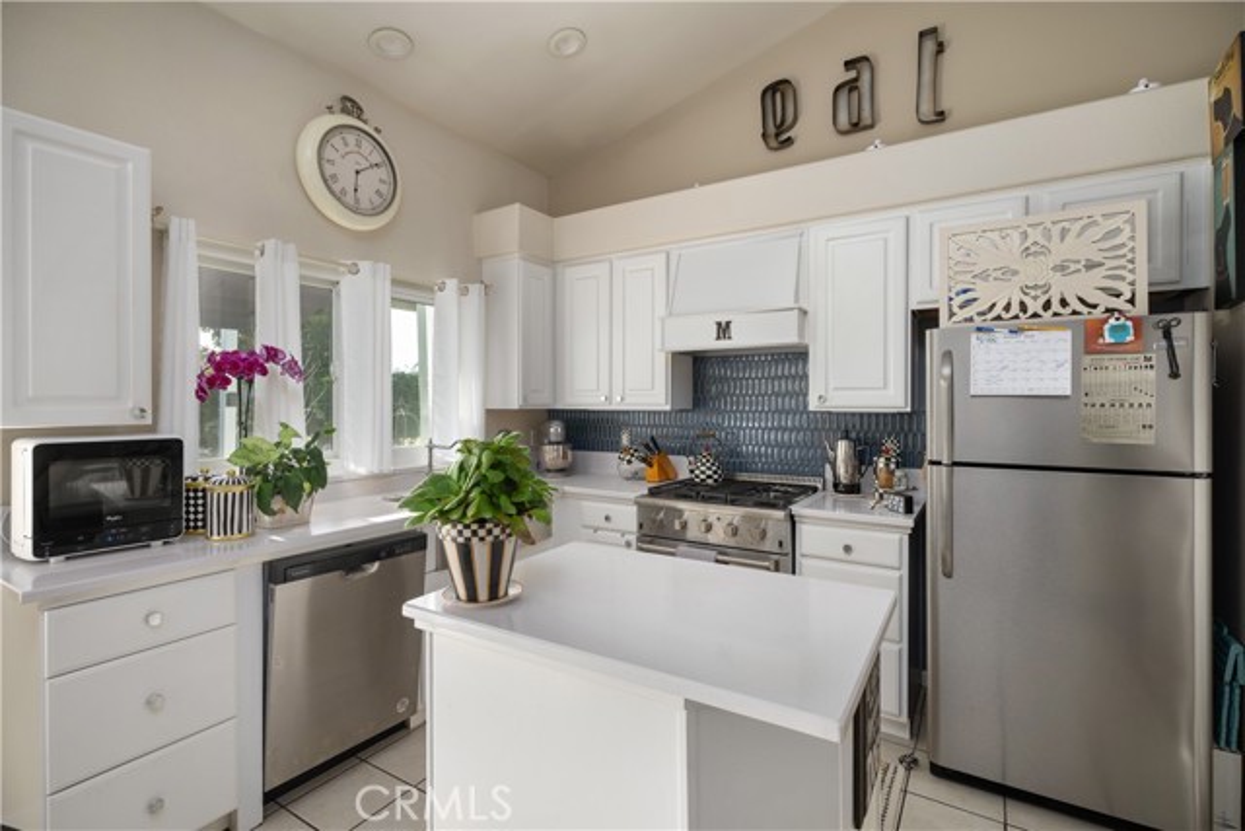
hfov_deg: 96.7
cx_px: 622
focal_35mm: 16
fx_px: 553
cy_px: 416
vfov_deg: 73.8
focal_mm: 16
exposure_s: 1/2.5
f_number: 6.3
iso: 200
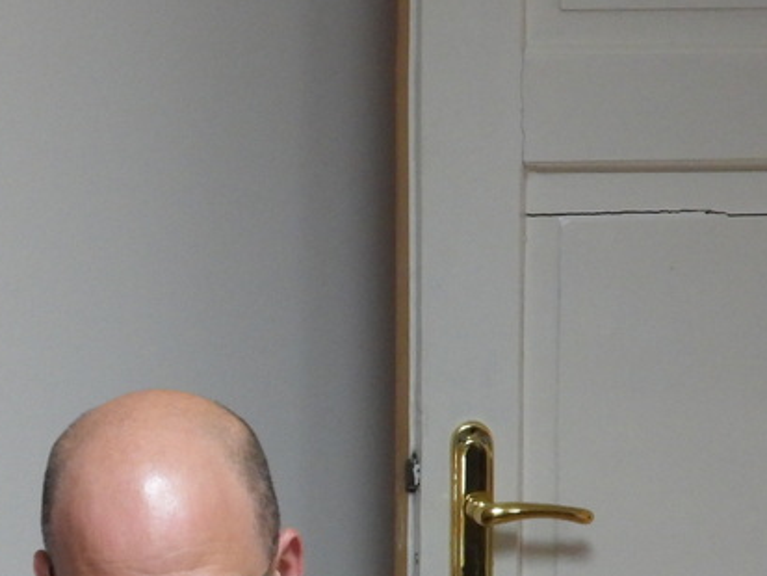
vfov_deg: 6.0
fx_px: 5474
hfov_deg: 7.9
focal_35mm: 247
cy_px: 518
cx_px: -221
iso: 400
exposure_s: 1/20
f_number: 3.5
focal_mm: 15.3
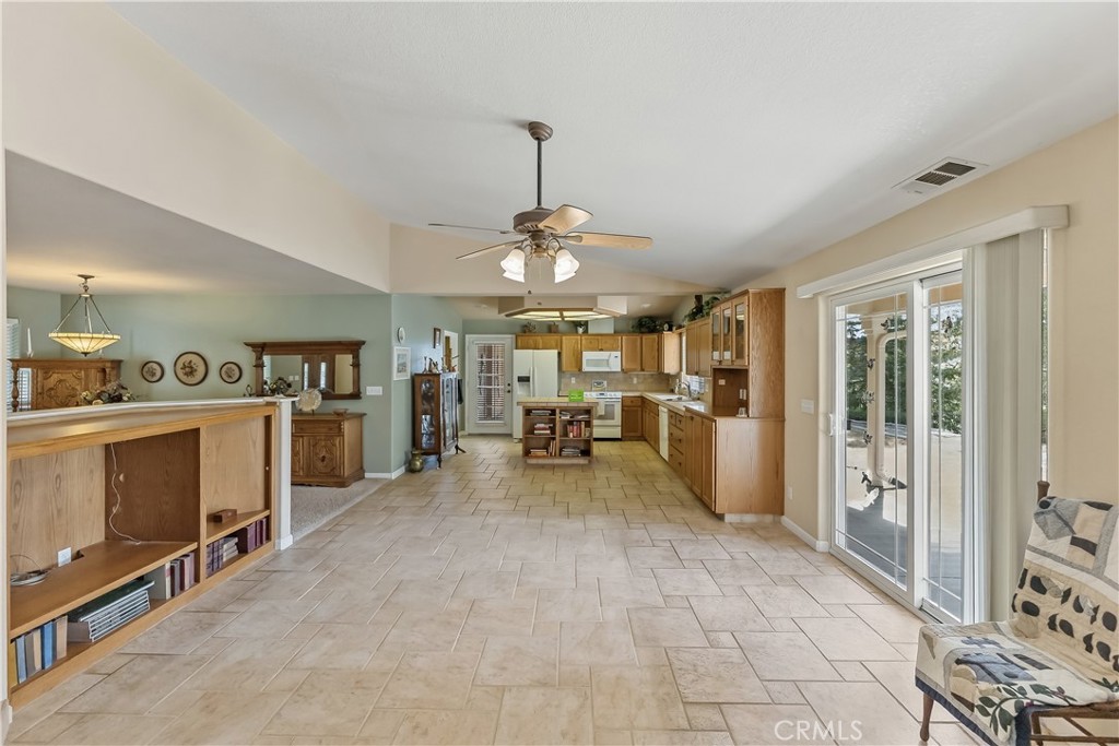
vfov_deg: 78.5
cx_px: 560
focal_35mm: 15
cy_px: 373
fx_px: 457
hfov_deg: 101.5
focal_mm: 14.7
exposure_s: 1/160
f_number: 4
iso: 1000
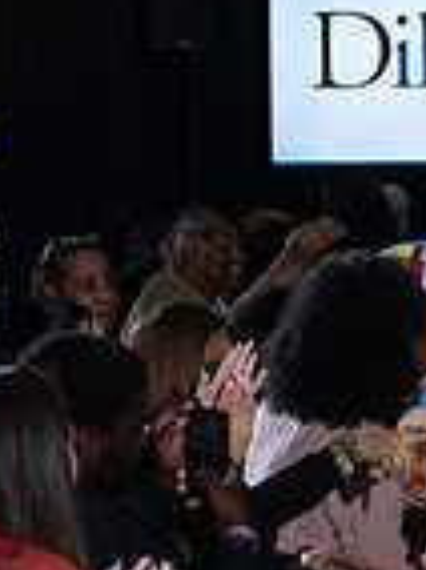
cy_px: 624
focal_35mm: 275
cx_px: 1049
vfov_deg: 7.2
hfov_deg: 5.2
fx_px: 4526
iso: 1250
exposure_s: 1/160
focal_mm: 70
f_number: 5.6
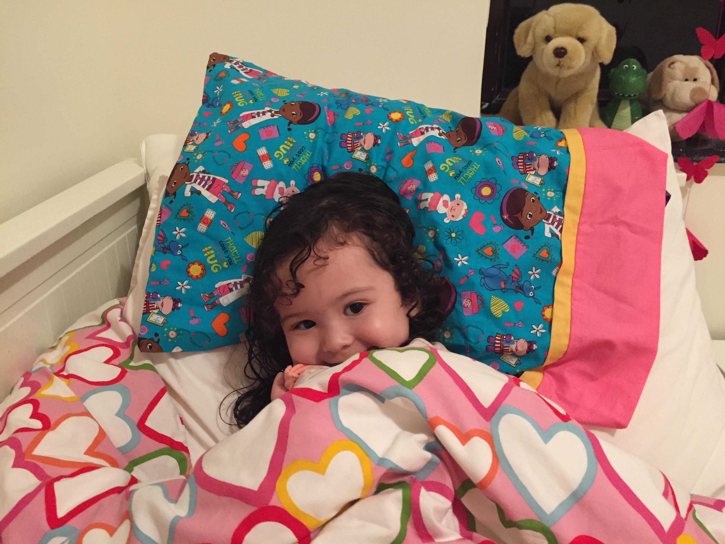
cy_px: 272
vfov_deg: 48.2
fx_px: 607
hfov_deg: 61.7
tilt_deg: -22.0
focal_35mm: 29
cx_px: 362
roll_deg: -1.2
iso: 250
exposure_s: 1/30
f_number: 2.2
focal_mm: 4.15
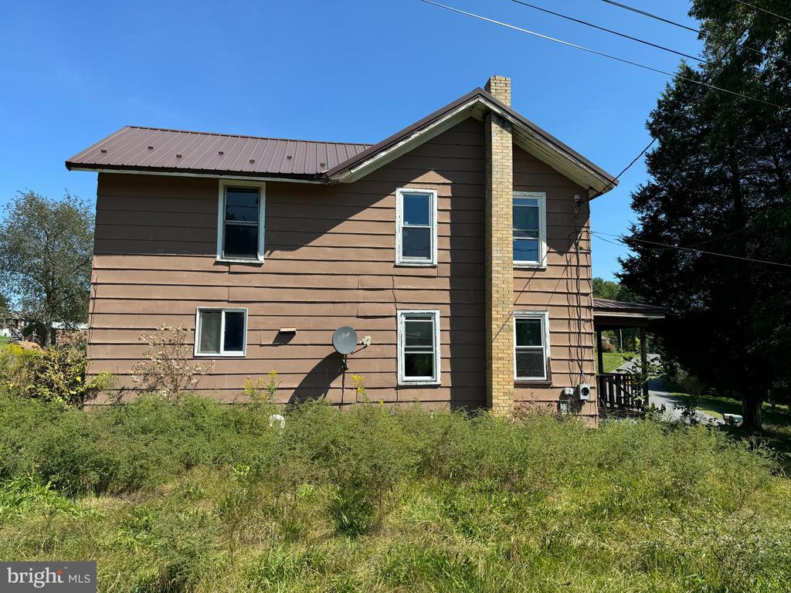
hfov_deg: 71.6
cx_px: 396
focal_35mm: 24
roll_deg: -1.7
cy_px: 296
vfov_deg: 56.8
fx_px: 548
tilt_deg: +9.9
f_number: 1.78
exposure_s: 1/2604
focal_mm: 6.76
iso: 80
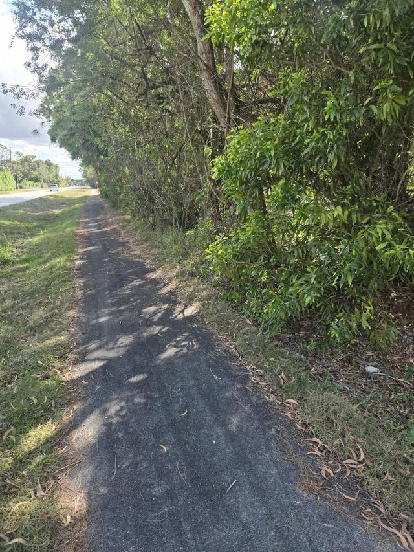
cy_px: 276
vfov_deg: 73.9
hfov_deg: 58.9
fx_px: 367
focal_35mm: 23
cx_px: 207
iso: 80
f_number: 1.8
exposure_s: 1/1318
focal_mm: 5.4
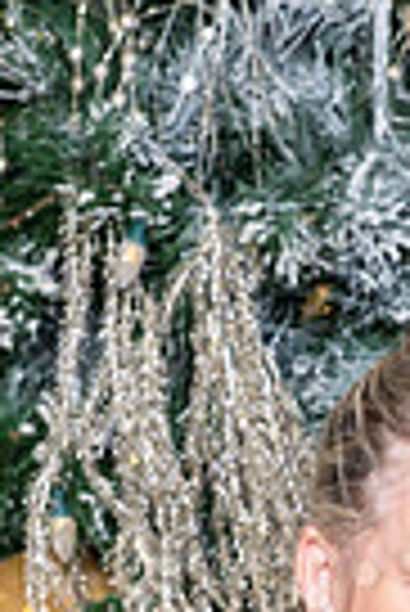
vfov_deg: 7.2
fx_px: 4788
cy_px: 954
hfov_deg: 4.9
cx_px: 511
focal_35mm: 281
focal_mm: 85
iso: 400
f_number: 8
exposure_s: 1/125
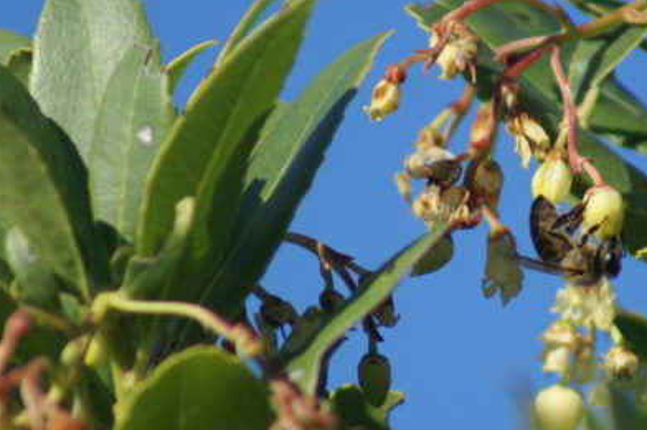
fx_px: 21125
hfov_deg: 1.8
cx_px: 530
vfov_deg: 1.2
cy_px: 245
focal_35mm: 1176
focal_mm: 300
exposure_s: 1/500
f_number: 6.3
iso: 100
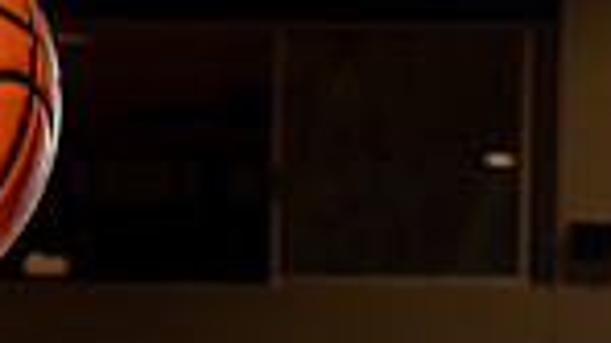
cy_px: 926
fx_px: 3400
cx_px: 26
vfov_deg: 5.5
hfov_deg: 10.2
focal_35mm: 210
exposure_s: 1/250
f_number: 4.5
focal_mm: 44
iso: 400
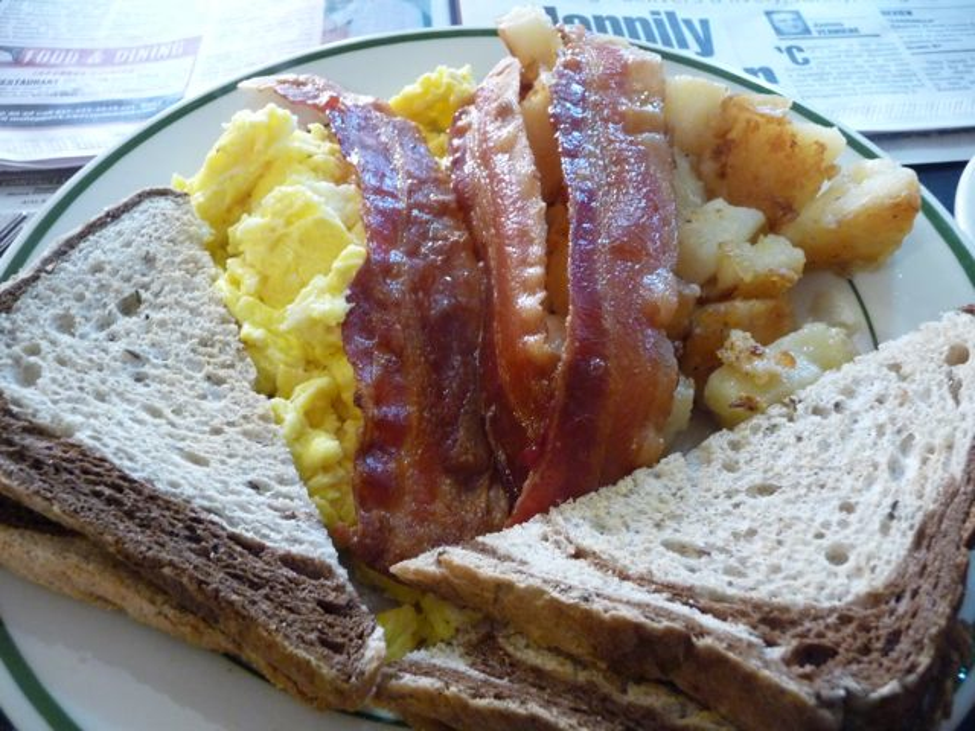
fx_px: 789
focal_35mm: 28
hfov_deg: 63.4
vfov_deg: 49.7
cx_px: 488
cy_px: 366
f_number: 3.3
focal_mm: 4.7
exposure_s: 1/13
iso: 400
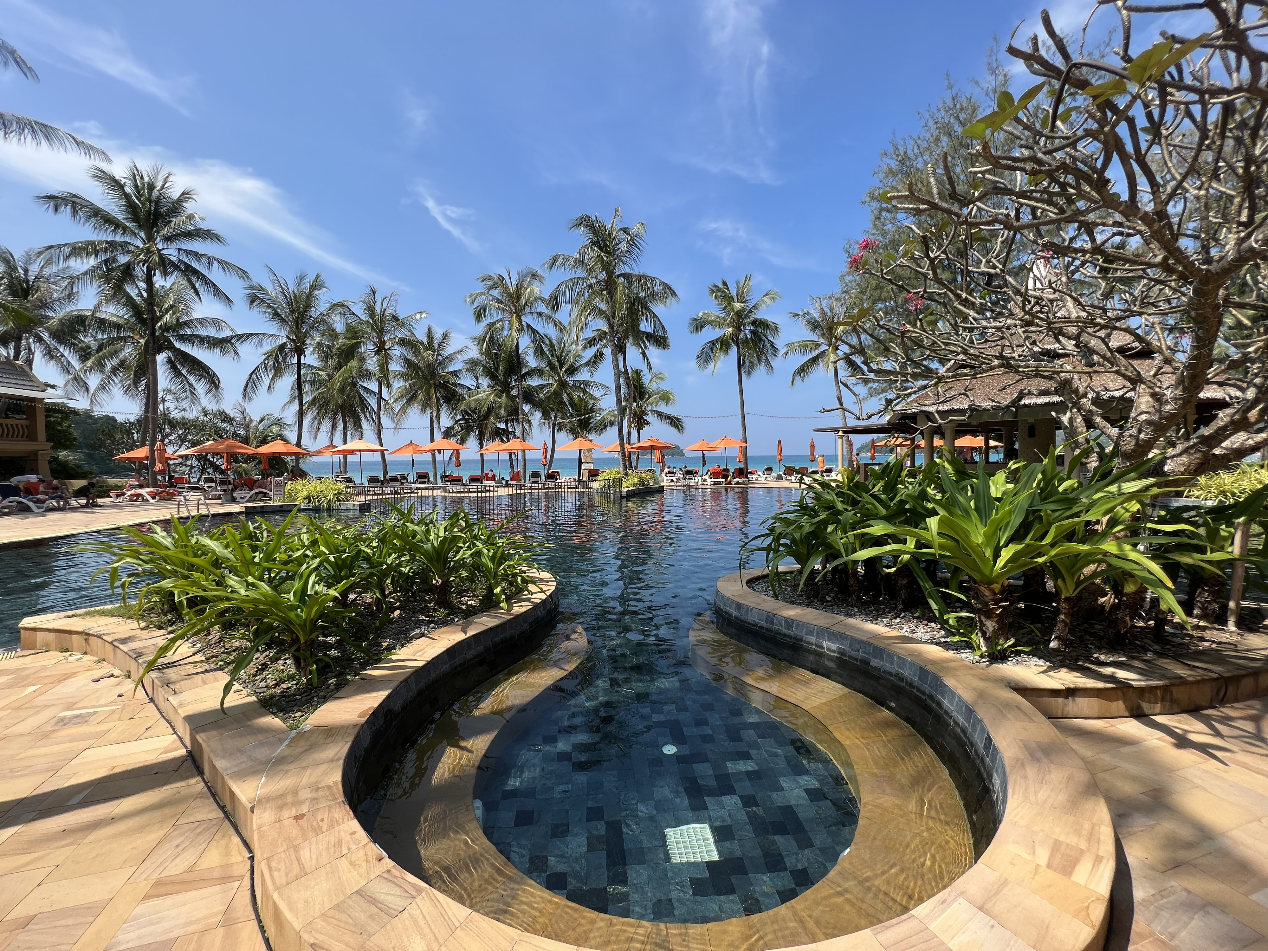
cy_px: 476
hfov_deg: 106.2
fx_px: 476
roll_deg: +0.9
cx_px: 634
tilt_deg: -1.6
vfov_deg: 89.9
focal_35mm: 13
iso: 32
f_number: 1.8
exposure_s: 1/1357
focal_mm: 1.57
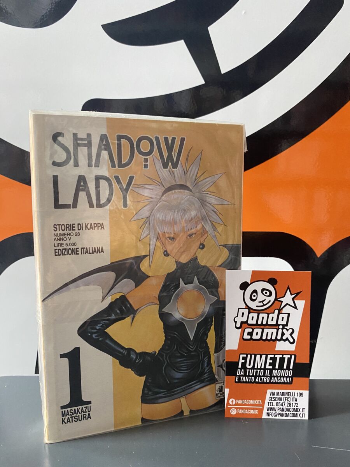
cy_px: 234
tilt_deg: -5.9
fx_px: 351
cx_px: 175
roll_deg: +0.1
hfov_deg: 53.1
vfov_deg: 67.3
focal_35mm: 26
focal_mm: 4.25
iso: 500
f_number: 1.8
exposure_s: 1/50
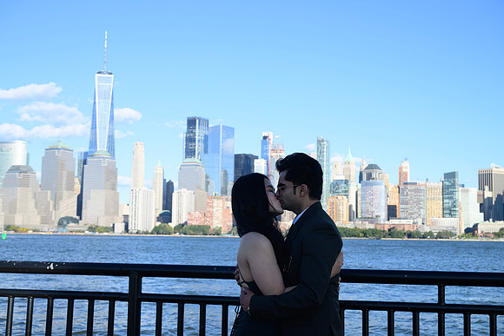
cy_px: 168
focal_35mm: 48
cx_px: 252
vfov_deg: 28.1
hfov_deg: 41.1
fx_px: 672
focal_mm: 48
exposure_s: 1/400
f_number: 8
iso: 250
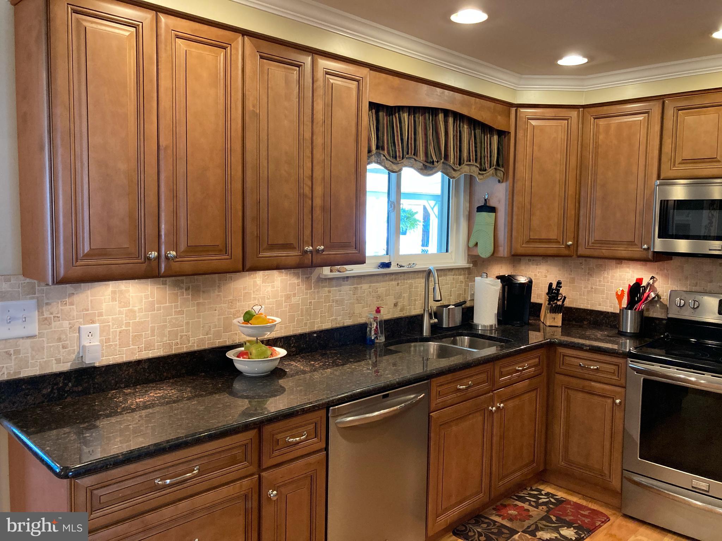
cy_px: 270
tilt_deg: -3.3
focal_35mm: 28
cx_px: 361
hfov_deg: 63.4
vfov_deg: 49.7
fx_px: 584
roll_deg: -1.1
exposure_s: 1/40
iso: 250
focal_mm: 3.99
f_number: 1.8
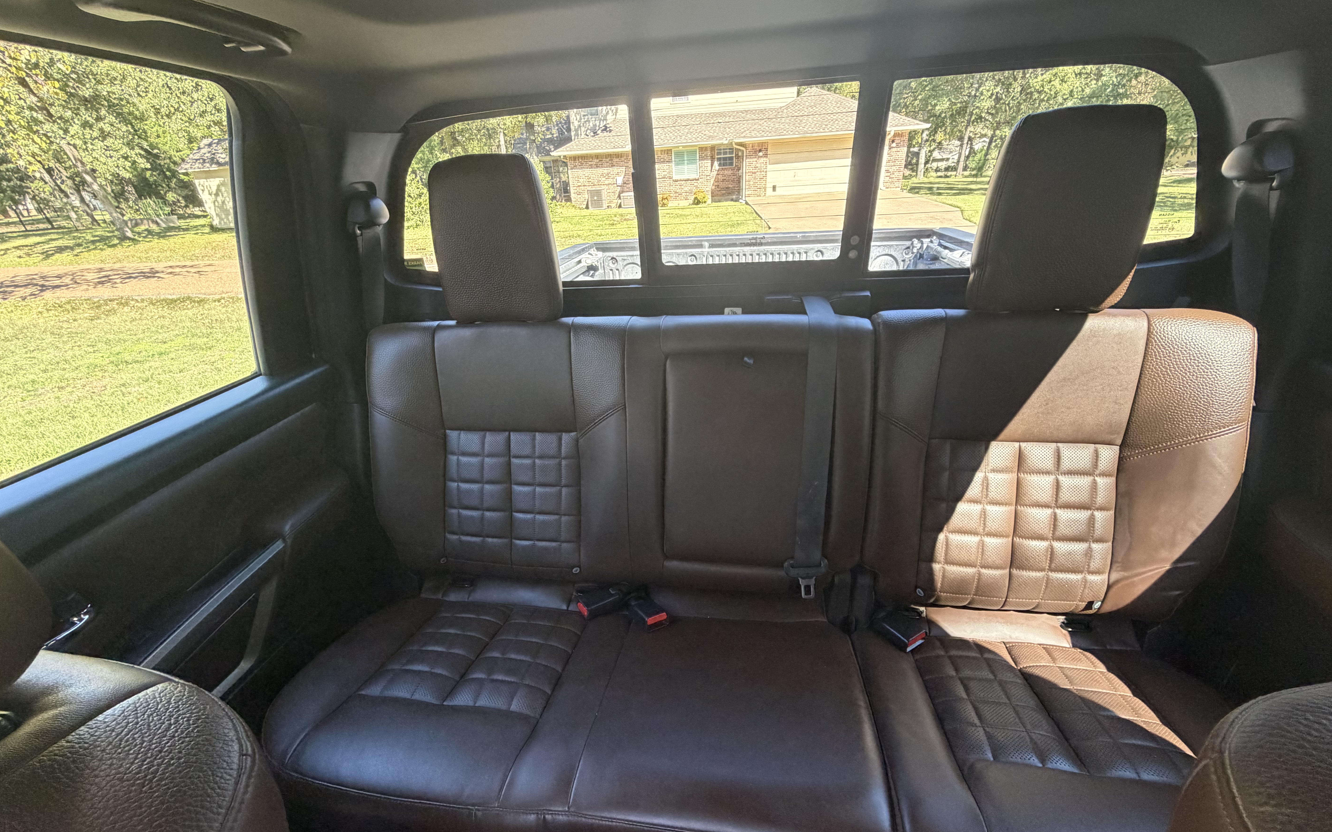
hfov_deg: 101.5
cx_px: 660
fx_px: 545
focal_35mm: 15
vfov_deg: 74.4
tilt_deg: -29.6
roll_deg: +4.6
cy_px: 473
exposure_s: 1/60
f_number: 2.2
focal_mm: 2.22
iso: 400
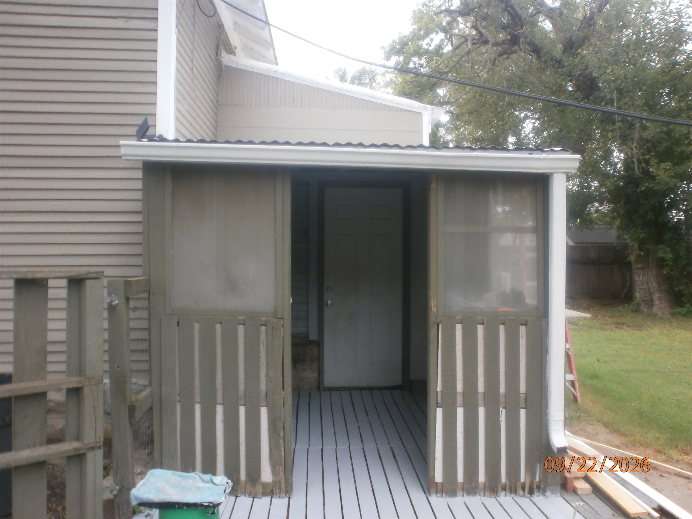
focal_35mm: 27
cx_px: 346
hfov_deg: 65.3
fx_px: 540
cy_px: 260
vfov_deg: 51.4
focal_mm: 4.8
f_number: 2.9
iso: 100
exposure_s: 1/125
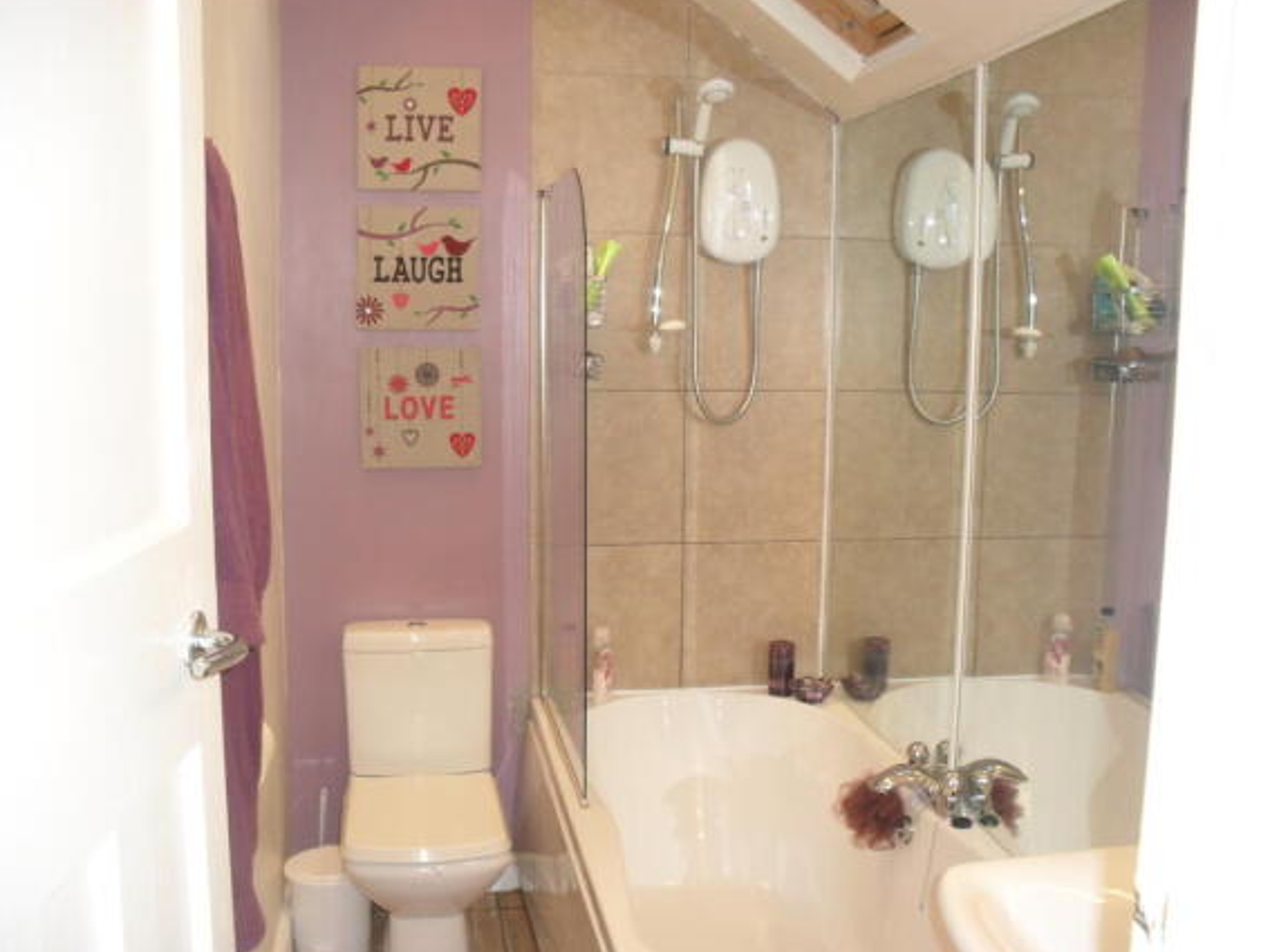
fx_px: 1320
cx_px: 633
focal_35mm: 36
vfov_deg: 39.6
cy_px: 478
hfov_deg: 51.4
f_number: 3.2
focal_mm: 6.3
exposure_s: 1/45
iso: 200
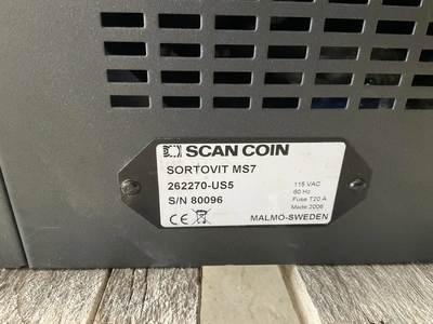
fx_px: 363
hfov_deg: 61.7
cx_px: 216
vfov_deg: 48.2
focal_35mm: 29
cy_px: 162
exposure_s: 1/40
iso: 320
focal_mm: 3
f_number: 1.8
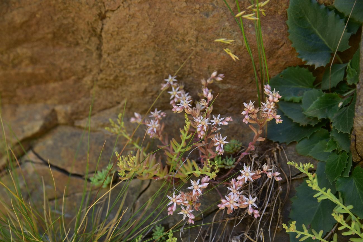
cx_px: 182
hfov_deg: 39.6
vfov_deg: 27.0
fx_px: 504
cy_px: 121
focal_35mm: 50
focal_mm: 50
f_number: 6.3
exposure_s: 1/100
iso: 160
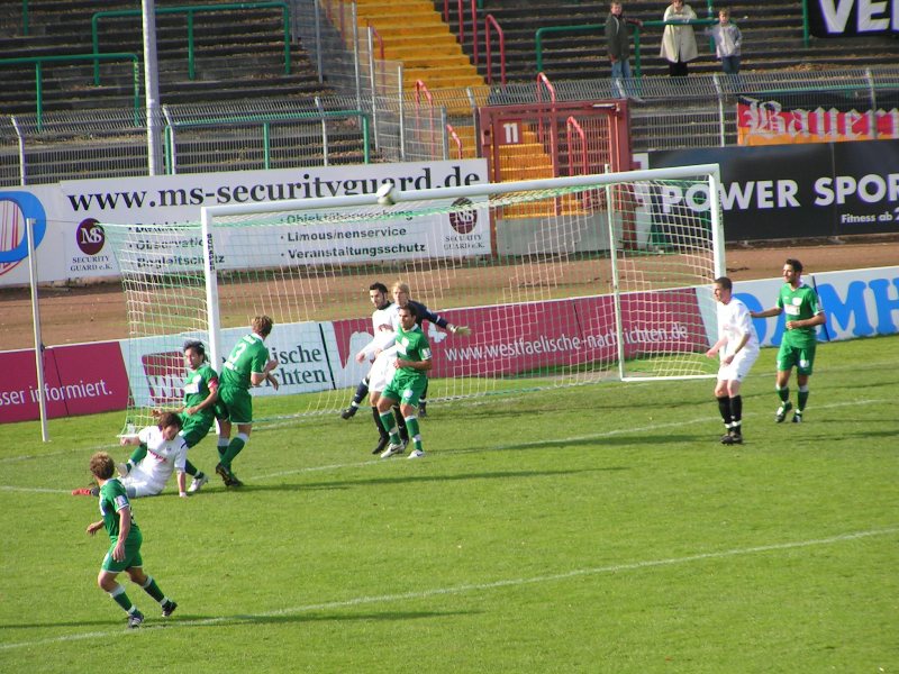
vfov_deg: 4.6
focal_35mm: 326
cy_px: 337
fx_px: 8466
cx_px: 450
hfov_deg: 6.1
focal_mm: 49.8
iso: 50
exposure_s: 1/320
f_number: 4.5
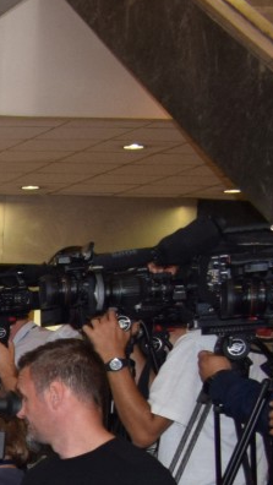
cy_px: 637
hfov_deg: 7.2
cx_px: -728
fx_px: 1762
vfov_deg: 14.9
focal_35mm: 137
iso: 800
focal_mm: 18
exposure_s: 1/60
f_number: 4
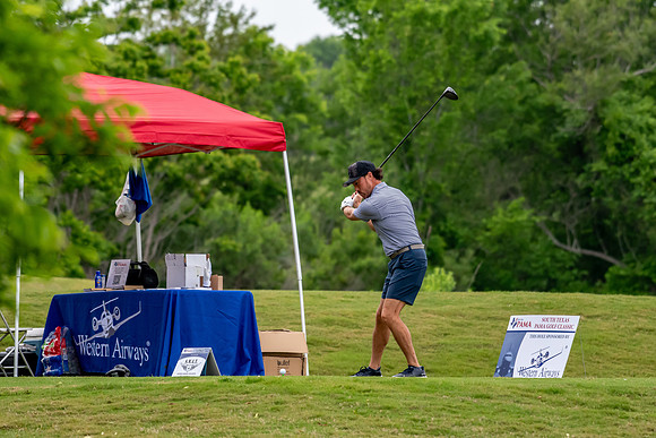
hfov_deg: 4.7
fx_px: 7928
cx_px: 328
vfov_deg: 3.2
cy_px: 219
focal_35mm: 435
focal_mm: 290
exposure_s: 1/2000
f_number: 5.6
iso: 1400
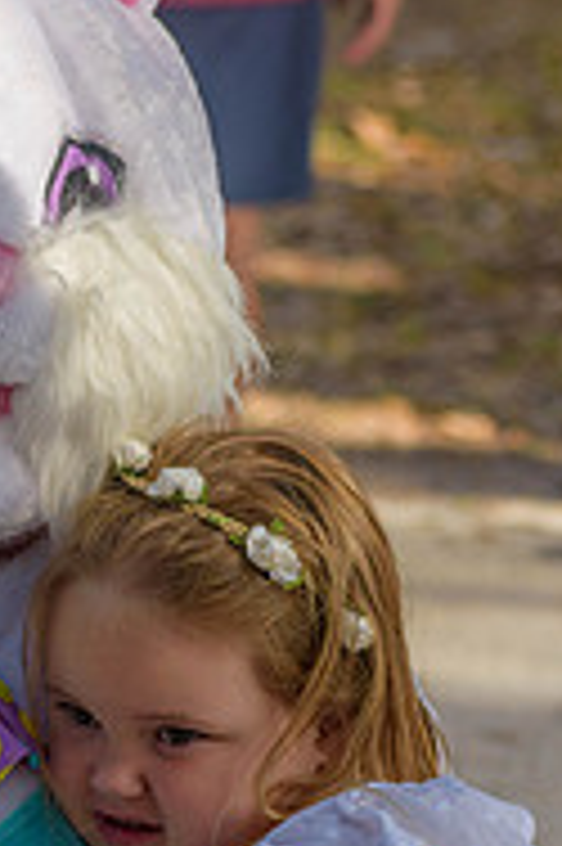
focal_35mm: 323
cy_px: 706
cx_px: -67
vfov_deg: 6.4
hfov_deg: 4.2
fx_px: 7577
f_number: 5.6
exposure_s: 1/500
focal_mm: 90
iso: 220
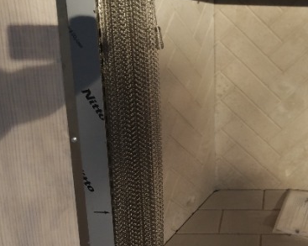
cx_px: 318
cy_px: 57
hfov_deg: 34.2
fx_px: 446
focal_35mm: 49
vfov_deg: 30.2
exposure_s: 1/628
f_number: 2
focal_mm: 3.54
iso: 100
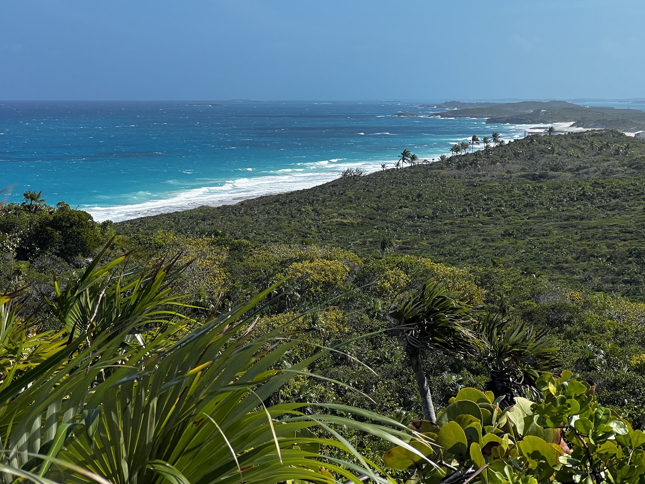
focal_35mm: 99
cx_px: 279
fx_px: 1845
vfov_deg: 14.9
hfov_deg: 19.8
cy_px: 173
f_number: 2.8
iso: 32
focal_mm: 9
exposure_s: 1/1309
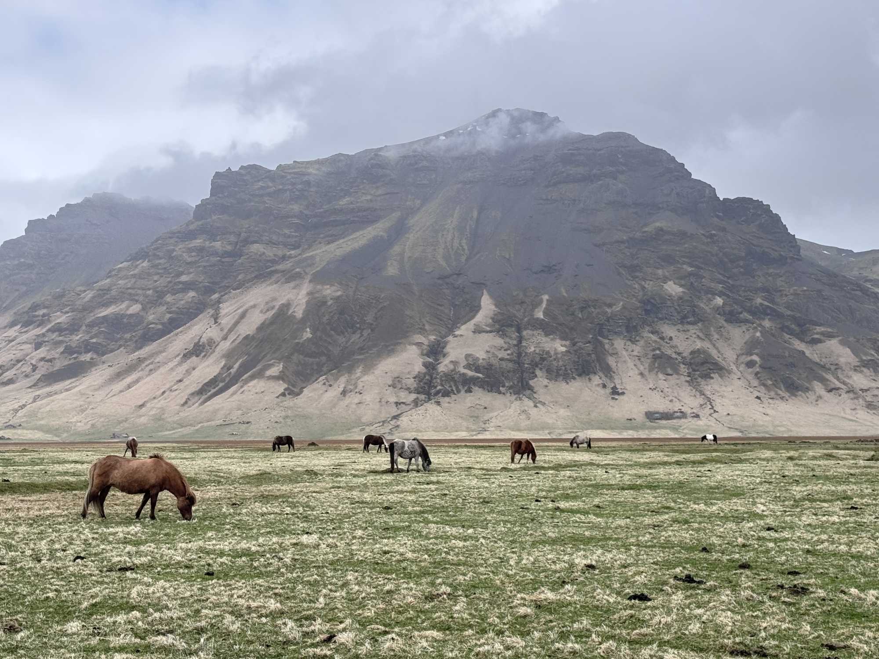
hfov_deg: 39.7
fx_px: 1218
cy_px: 330
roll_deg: -0.5
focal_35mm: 48
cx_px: 440
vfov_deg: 30.2
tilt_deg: +3.7
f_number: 1.78
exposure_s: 1/2415
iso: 64
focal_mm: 6.76
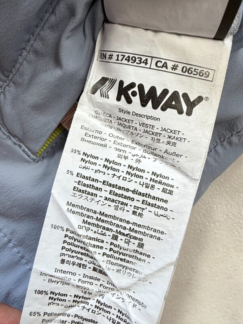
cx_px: 122
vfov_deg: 63.4
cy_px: 162
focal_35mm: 28
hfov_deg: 49.7
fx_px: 262
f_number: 2.2
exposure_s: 1/100
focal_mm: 2.22
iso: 100
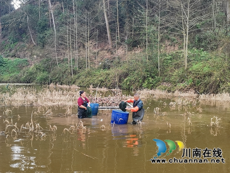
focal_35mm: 52
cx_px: 115
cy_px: 86
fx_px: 346
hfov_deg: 36.8
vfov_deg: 28.0
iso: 50
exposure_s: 1/104
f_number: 1.8
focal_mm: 4.75
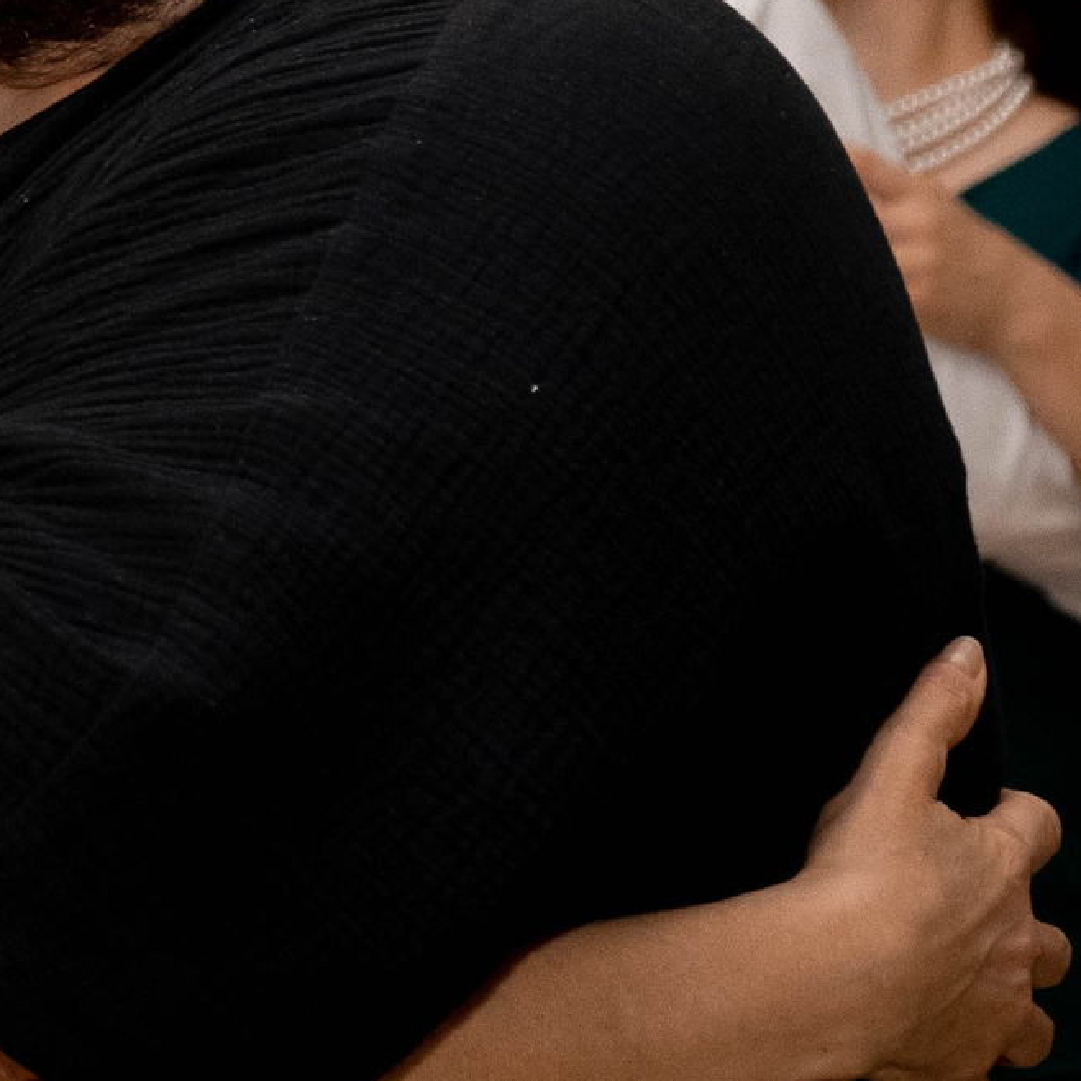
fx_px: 8727
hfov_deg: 7.0
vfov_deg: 7.1
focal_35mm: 247
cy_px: 51
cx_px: -635
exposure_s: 1/160
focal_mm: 44.4
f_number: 4.5
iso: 2000
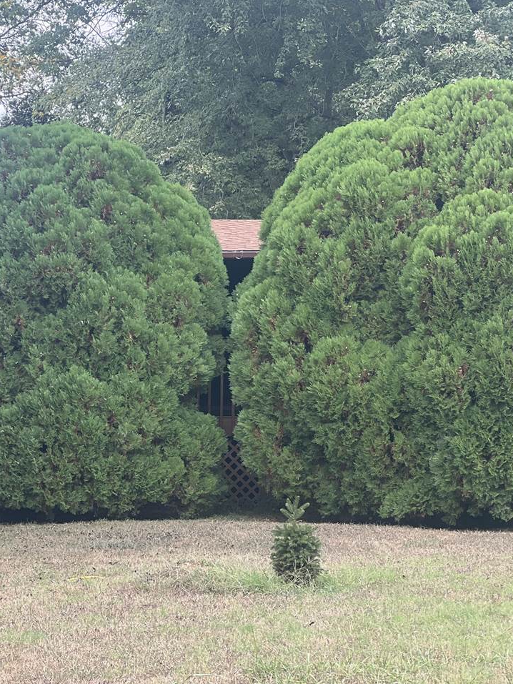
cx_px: 249
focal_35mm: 103
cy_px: 342
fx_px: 2035
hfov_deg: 14.4
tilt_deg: +3.3
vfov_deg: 19.1
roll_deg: -0.8
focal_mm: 9
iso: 40
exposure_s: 1/121
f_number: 2.8
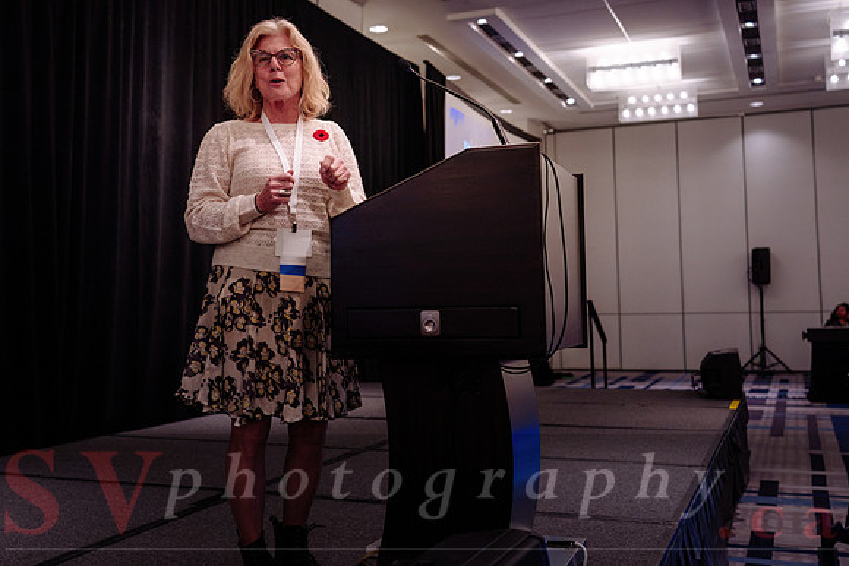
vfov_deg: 34.3
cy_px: 251
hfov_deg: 49.6
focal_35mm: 39
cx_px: 424
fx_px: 918
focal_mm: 35
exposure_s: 1/100
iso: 1600
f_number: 2.8
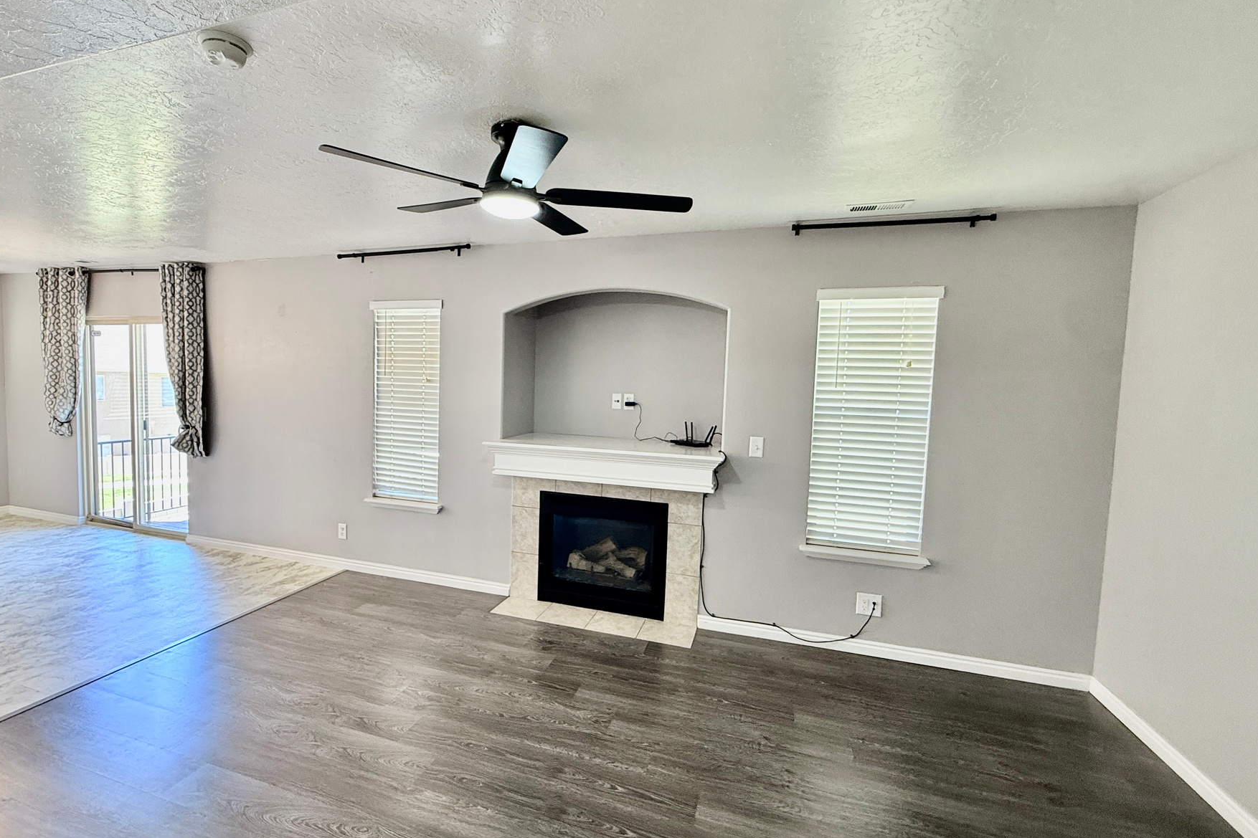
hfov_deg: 92.9
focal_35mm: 17
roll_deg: -1.2
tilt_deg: -3.5
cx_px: 557
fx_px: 594
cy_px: 428
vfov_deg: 70.4
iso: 200
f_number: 2.2
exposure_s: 1/60
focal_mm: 2.22
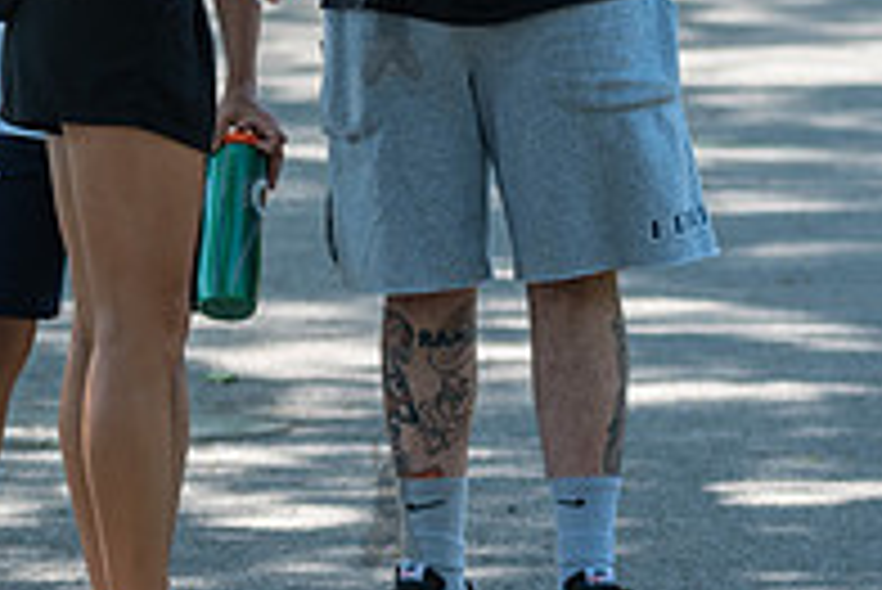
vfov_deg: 3.1
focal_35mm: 449
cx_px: 233
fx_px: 11008
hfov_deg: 4.6
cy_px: -145
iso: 200
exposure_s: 1/320
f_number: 4
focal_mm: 120
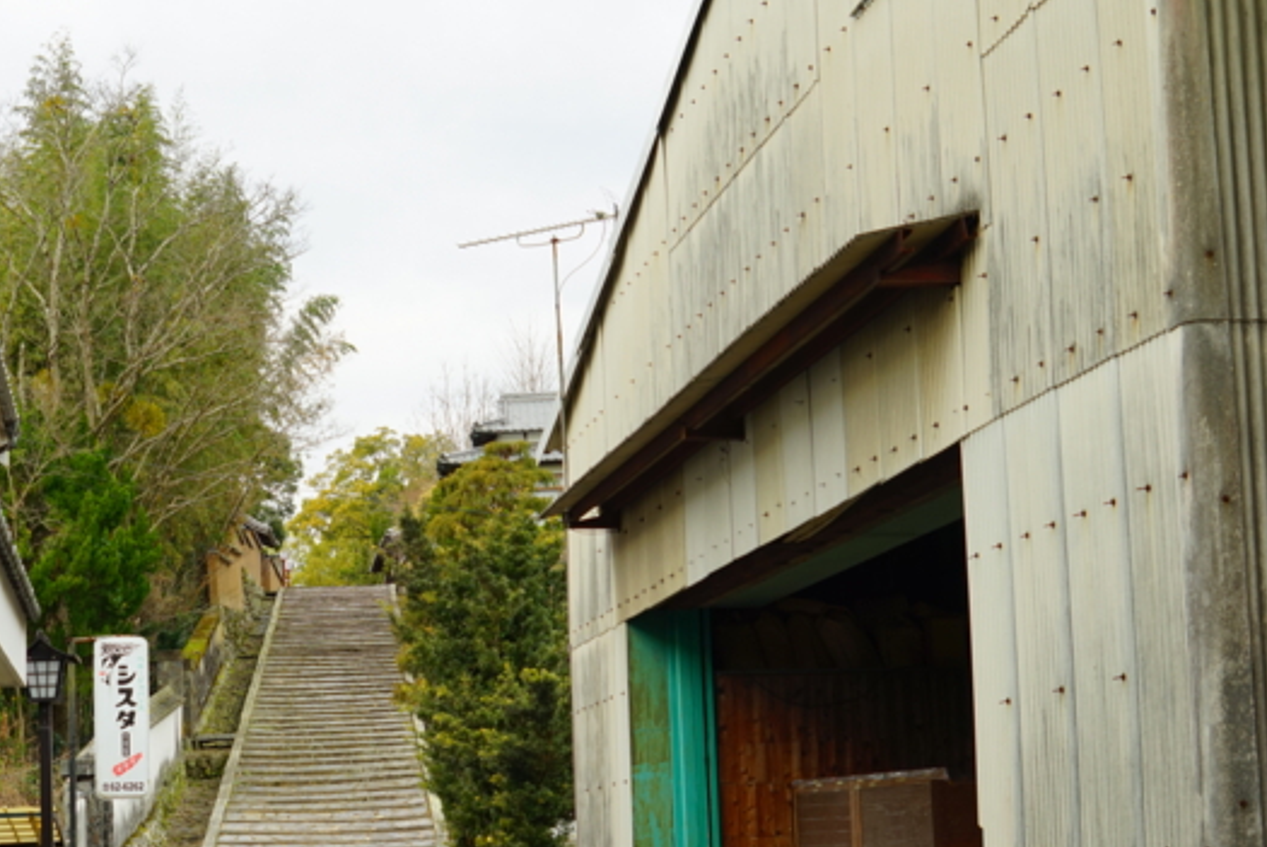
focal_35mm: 67
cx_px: 331
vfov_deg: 20.2
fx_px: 2360
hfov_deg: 29.6
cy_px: 603
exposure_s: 1/80
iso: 100
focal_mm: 44
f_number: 7.1
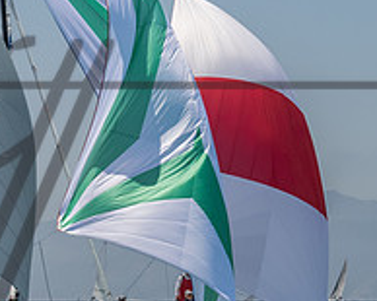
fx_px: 2197
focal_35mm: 197
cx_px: -24
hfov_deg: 9.7
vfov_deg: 7.8
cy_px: 88
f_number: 9
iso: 640
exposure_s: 1/640
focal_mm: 46
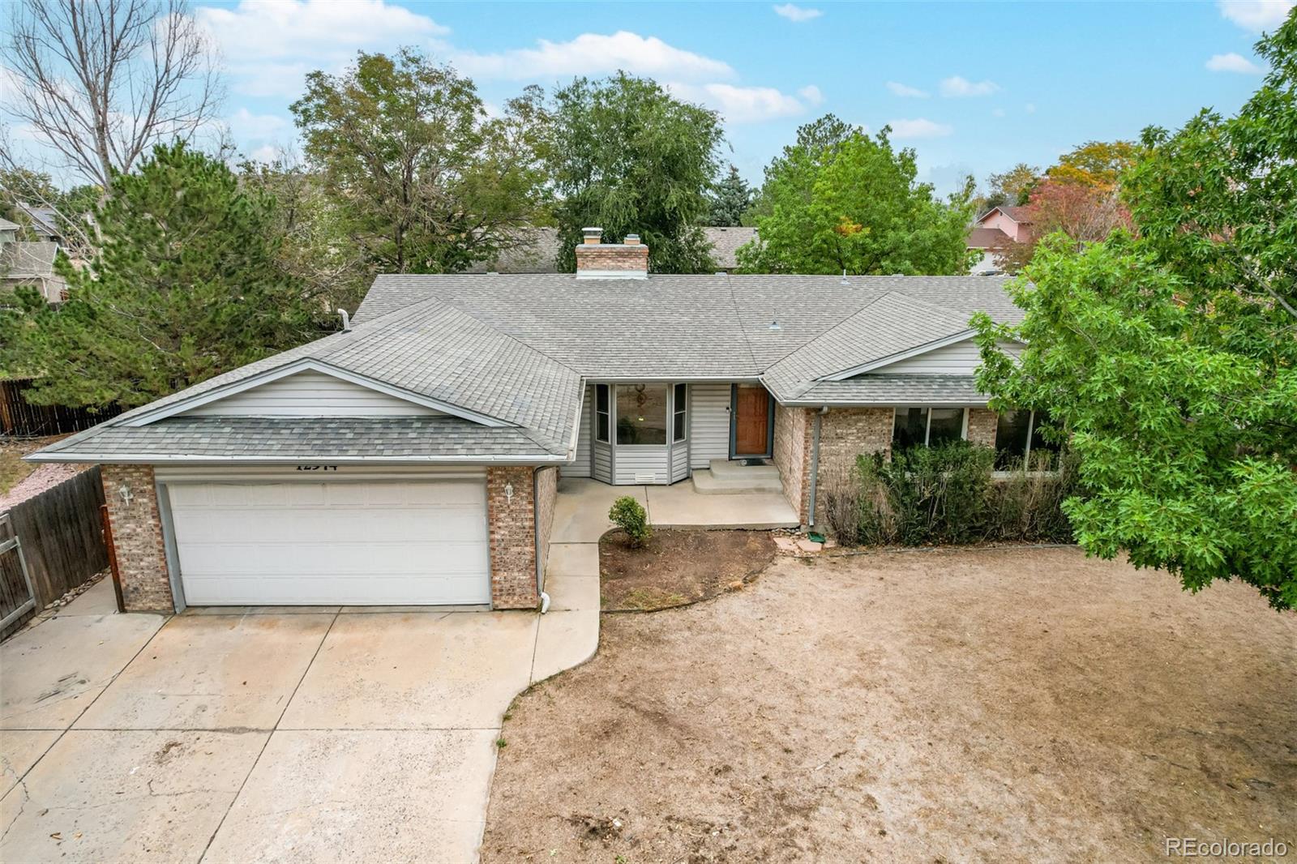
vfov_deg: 57.2
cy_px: 432
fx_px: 792
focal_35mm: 22
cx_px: 648
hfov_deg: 78.6
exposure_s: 1/730
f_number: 2.8
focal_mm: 8.38
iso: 130
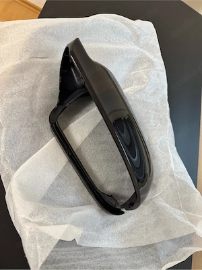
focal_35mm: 24
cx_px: 101
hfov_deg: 56.8
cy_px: 135
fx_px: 187
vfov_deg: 71.6
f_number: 1.78
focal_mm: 6.76
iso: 400
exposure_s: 1/60
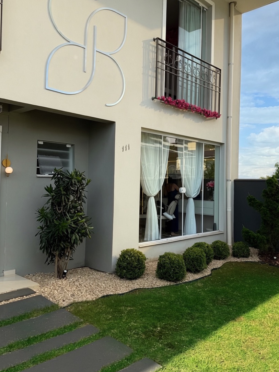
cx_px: 151
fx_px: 333
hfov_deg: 45.4
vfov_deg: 58.3
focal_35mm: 31
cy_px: 176
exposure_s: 1/3279
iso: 80
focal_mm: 6.76
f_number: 1.78
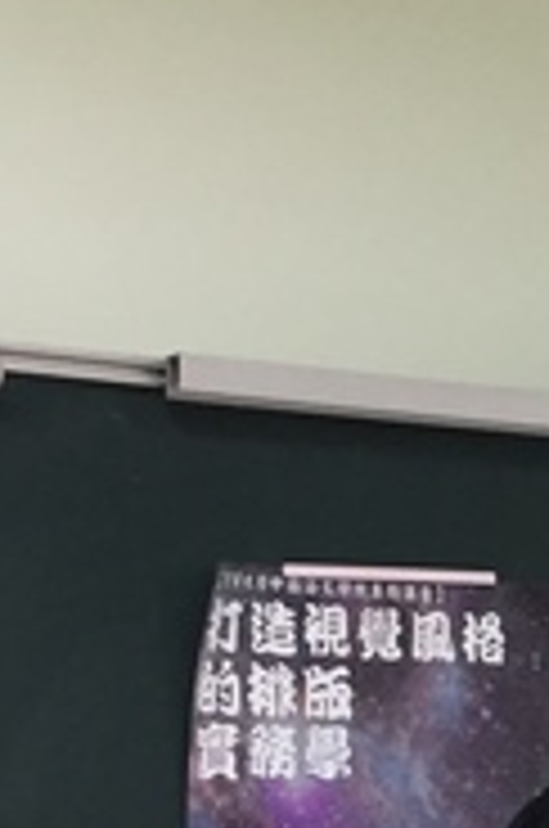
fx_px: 2640
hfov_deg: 11.6
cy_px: 770
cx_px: 673
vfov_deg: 17.5
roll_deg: +2.0
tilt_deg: +4.0
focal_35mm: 115
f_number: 2.2
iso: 125
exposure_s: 1/30
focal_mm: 4.15
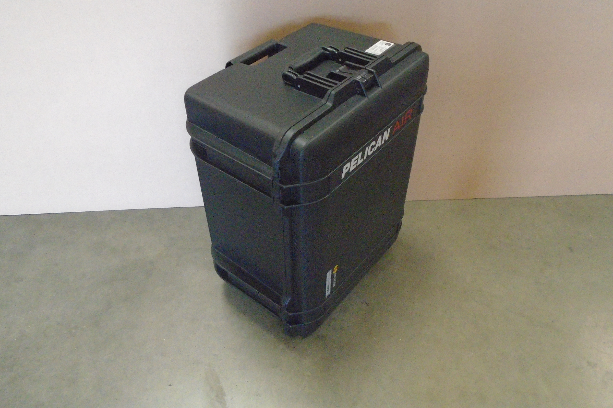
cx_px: 305
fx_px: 477
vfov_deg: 46.4
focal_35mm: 28
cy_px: 203
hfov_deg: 65.5
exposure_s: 1/80
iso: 800
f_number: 3.2
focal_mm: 4.6
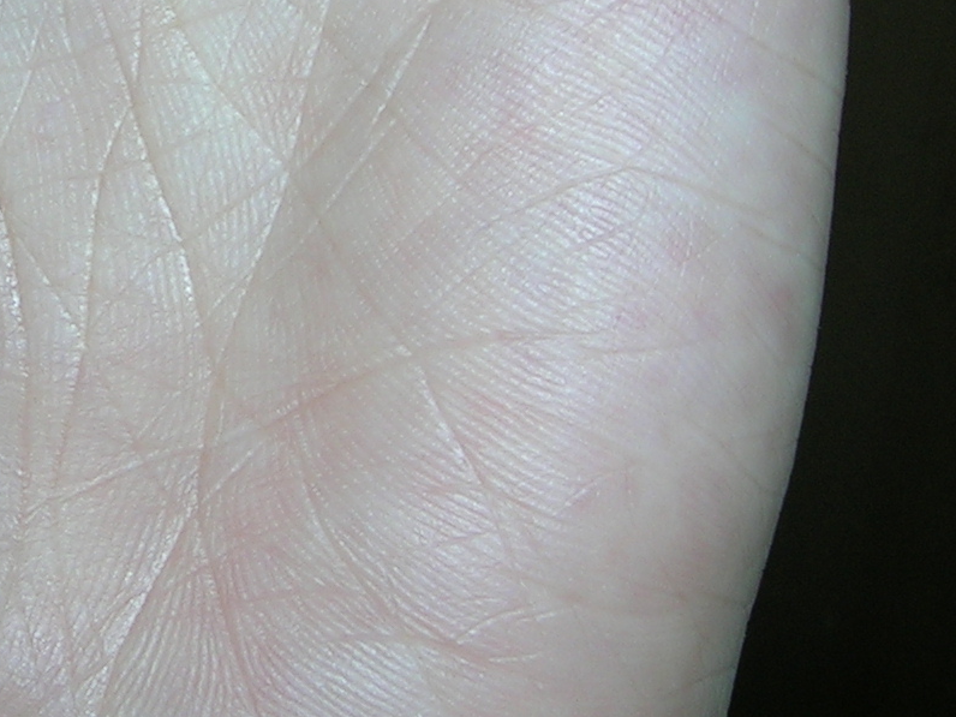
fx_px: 2486
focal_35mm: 90
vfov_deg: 16.2
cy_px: 84
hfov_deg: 21.1
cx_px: 23
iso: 50
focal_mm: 5.4
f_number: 4.8
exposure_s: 1/60.1
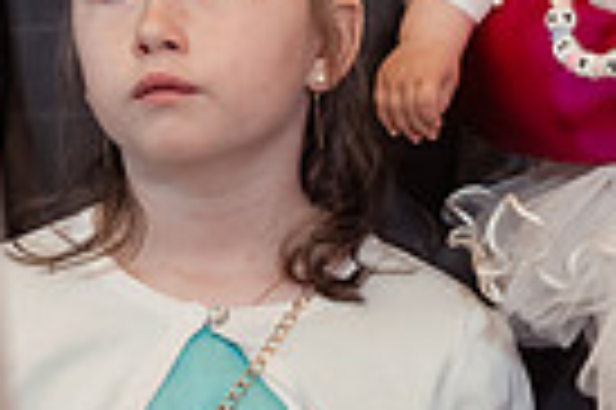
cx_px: 917
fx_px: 6682
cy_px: 28
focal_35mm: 391
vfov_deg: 3.5
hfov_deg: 5.2
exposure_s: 1/200
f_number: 2.2
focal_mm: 85
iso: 1250
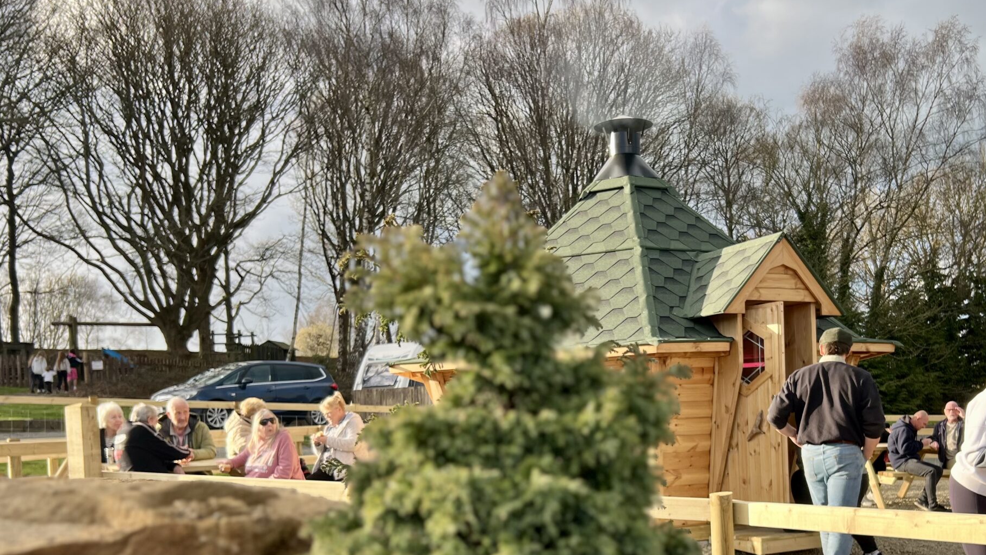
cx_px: 609
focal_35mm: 40
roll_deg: +2.1
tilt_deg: -2.6
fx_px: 1046
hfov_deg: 50.0
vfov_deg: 28.9
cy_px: 465
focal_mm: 5.7
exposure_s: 1/758
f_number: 1.5
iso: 50
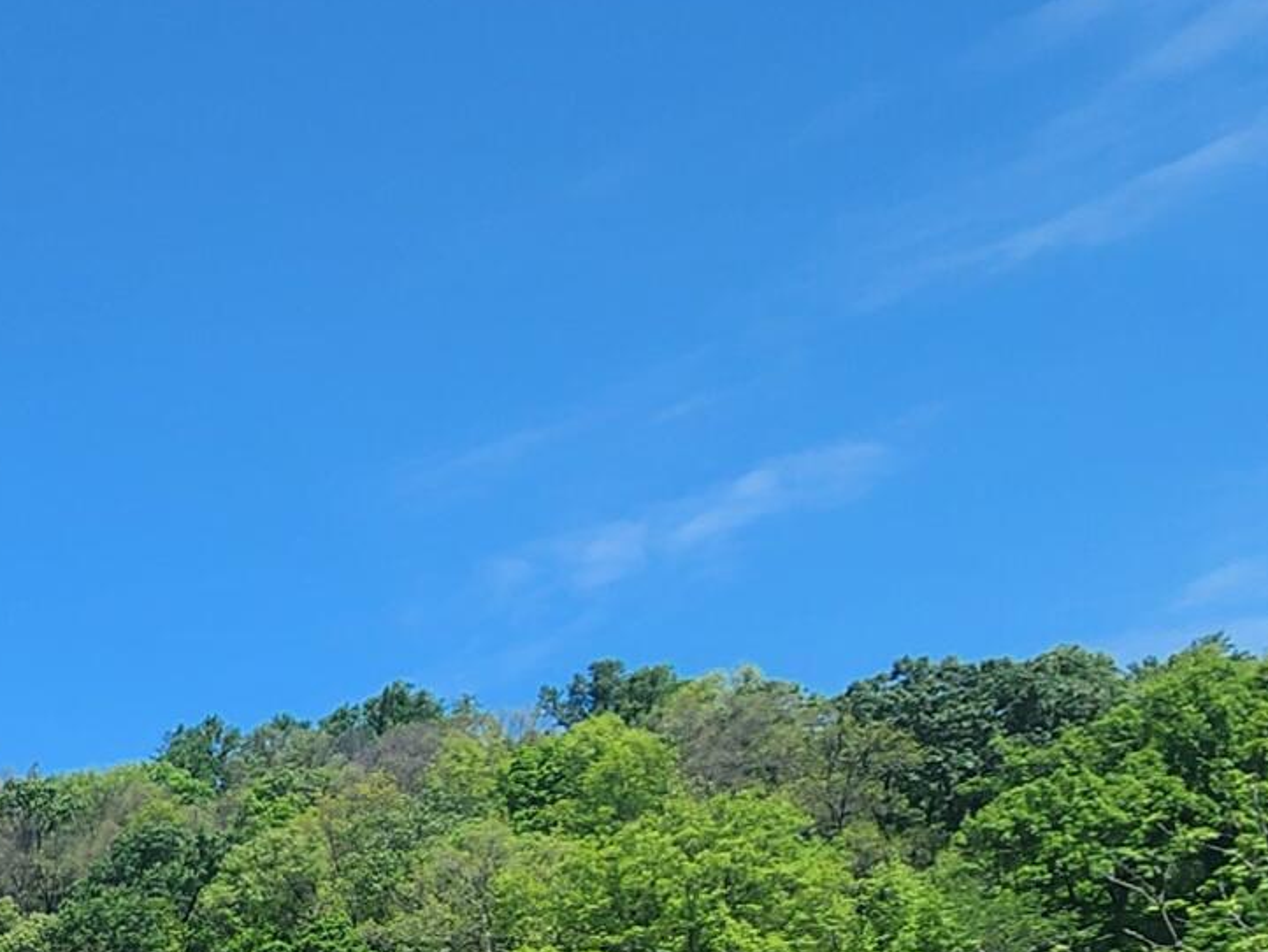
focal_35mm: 54
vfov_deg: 22.3
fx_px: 1979
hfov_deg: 22.5
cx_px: -961
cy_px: 1421
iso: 50
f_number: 2.2
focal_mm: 2.2
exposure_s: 1/1704
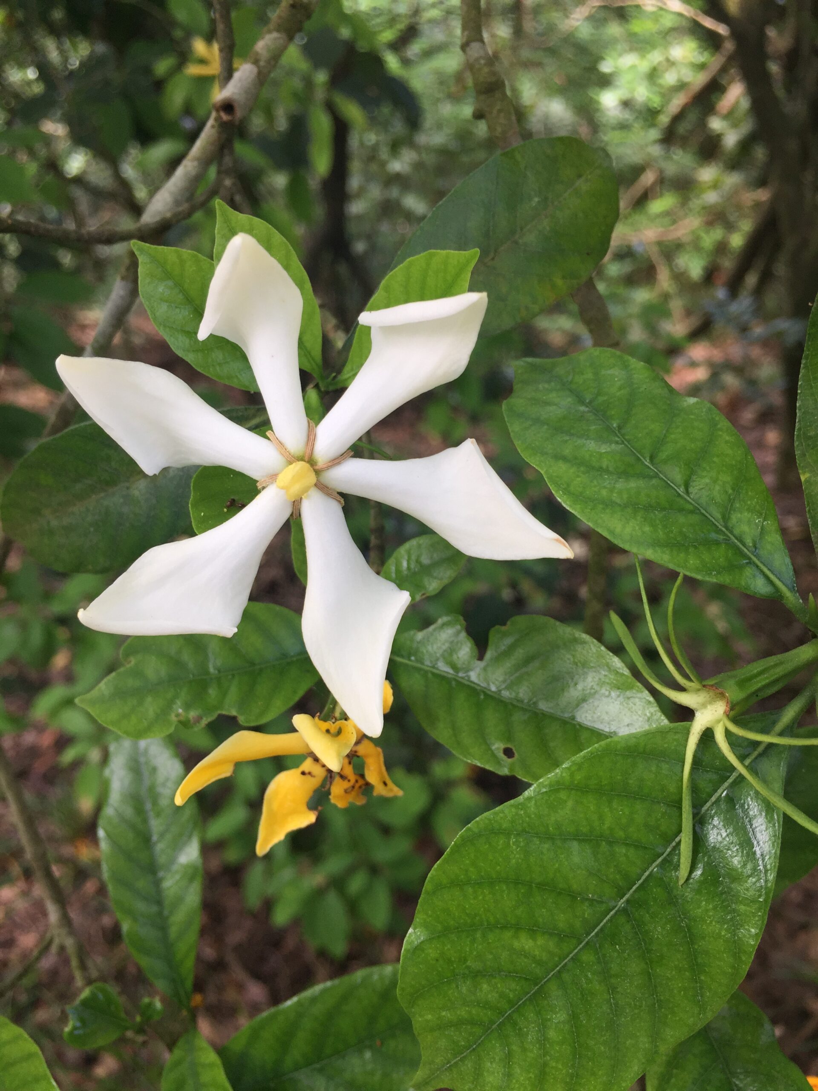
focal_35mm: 29
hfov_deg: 48.2
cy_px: 546
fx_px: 914
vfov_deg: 61.7
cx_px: 409
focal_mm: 4.15
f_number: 2.2
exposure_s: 1/120
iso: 40
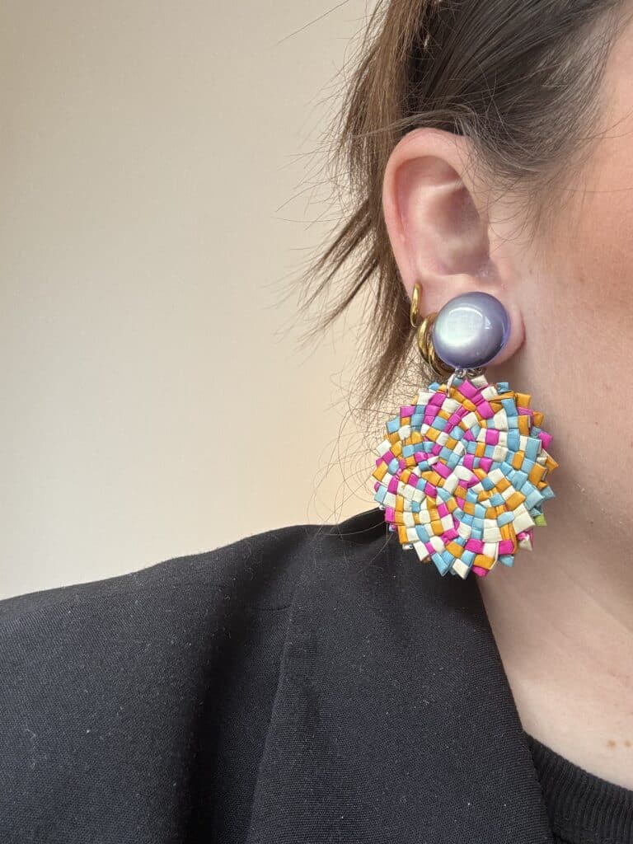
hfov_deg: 46.8
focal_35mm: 30
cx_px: 316
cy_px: 422
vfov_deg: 60.0
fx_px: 731
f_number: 1.9
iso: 40
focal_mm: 2.69
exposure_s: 1/121
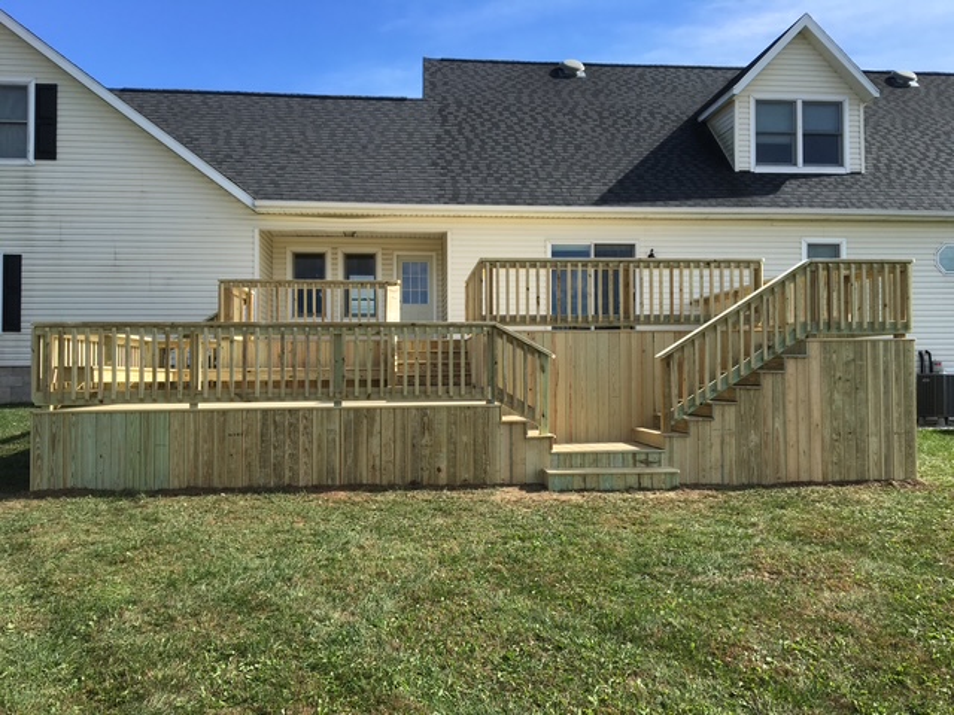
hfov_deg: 61.7
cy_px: 358
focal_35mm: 29
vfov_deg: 48.2
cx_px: 477
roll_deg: +0.6
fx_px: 799
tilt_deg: +1.4
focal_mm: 4.15
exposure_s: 1/999
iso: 25
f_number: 2.2
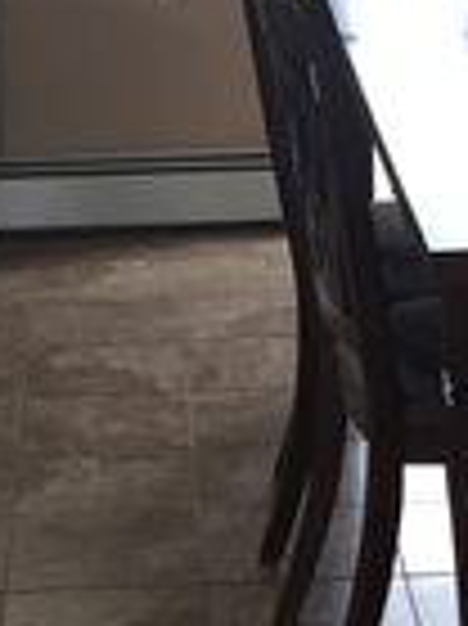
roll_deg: +1.1
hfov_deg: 10.7
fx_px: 2510
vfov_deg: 14.2
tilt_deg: -16.6
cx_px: 234
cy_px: 363
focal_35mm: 139
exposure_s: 1/30
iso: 32
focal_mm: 4.15
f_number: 2.2
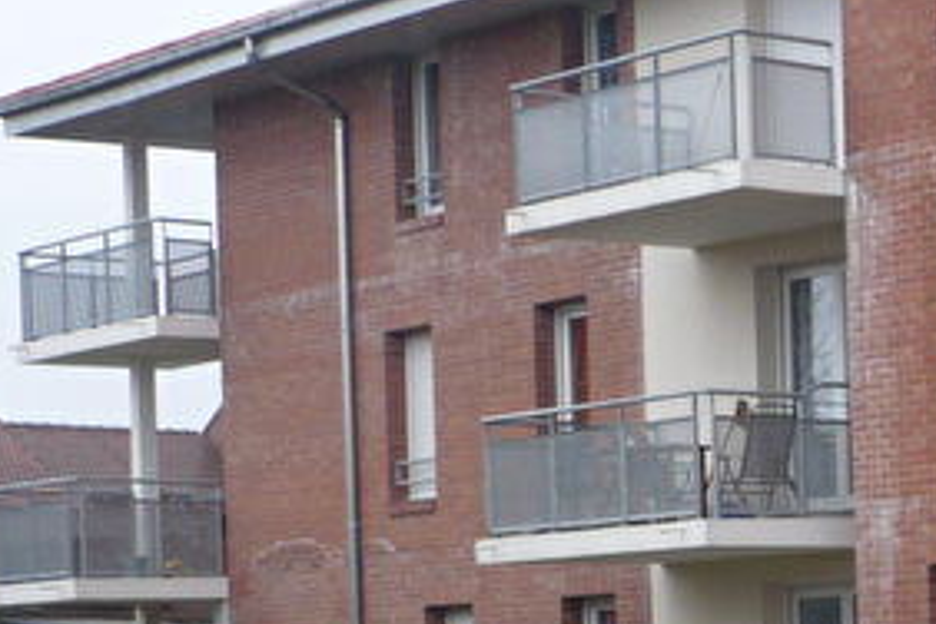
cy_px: 807
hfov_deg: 14.4
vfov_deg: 10.2
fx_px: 3432
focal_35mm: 132
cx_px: 1457
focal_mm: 5.8
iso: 100
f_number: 2.8
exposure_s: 1/40
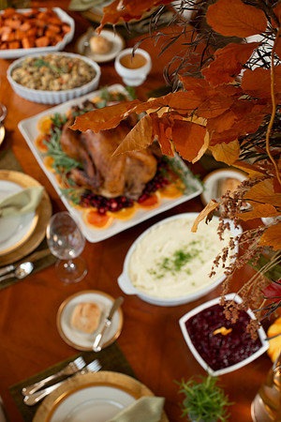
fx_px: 585
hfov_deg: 27.0
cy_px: 211
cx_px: 140
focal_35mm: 50
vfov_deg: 39.6
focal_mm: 50
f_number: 7.1
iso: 250
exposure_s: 1/60
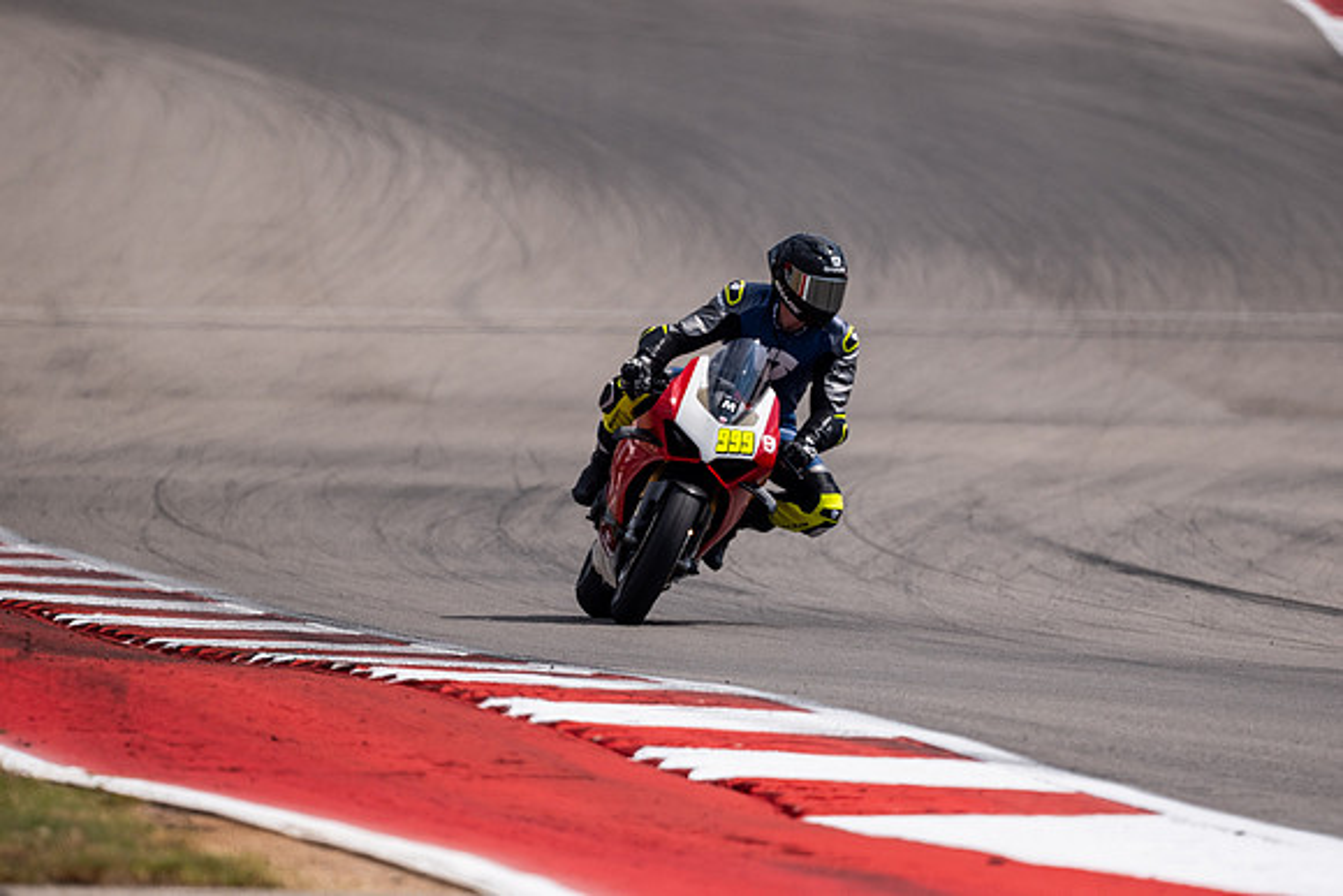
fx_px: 27984
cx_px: 672
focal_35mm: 750
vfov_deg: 1.8
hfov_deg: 2.7
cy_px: 448
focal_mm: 500
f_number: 5.6
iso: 250
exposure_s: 1/2500
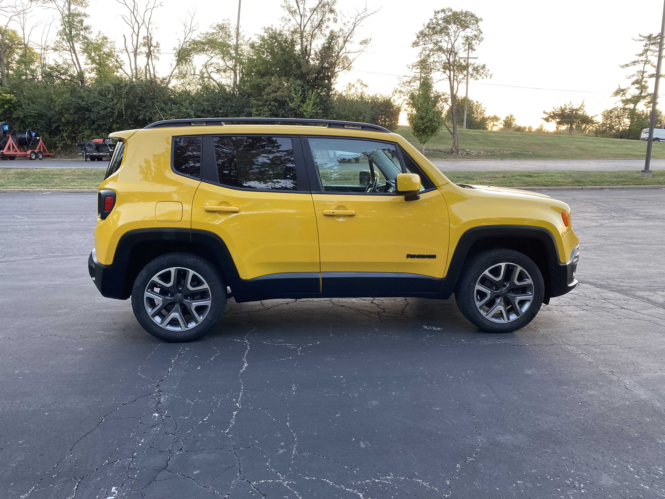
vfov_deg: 53.1
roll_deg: -1.9
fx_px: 499
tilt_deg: -8.1
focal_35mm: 26
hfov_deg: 67.3
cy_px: 250
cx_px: 332
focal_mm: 4.25
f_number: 1.8
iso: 125
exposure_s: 1/121
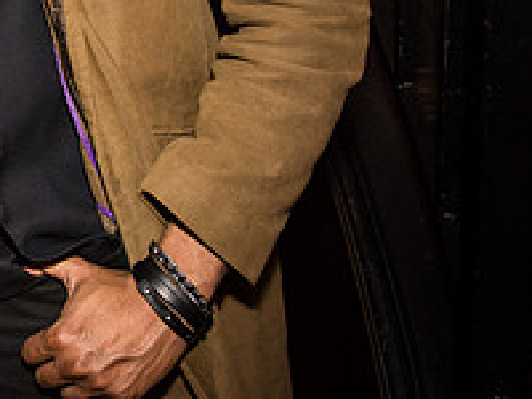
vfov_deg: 17.7
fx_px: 1199
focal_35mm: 78
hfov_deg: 21.7
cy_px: -125
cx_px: -223
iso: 4000
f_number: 2.8
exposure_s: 1/125
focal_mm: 24
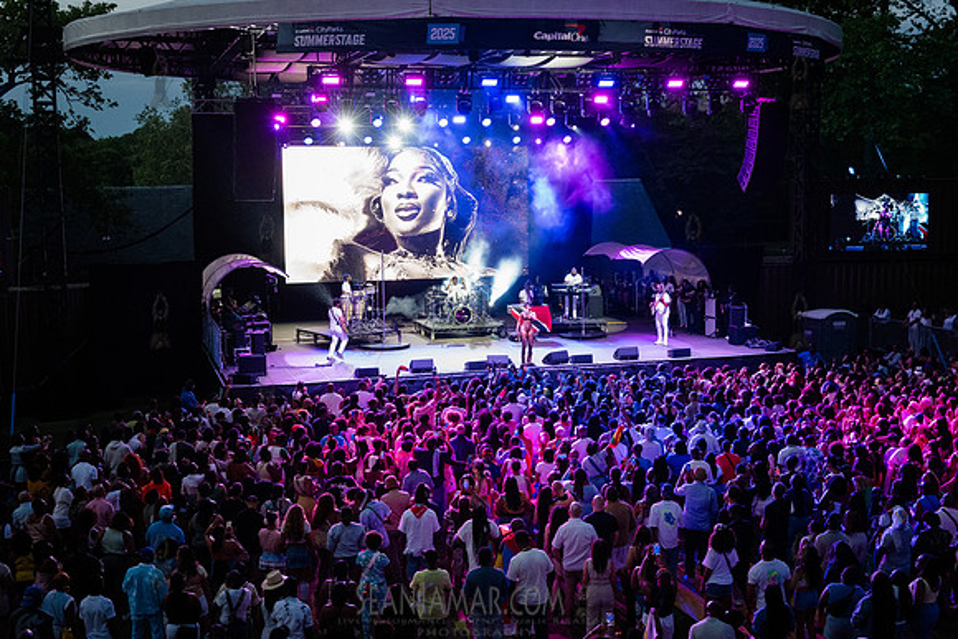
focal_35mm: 44
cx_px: 479
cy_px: 320
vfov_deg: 30.6
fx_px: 1166
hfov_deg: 44.7
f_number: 4.5
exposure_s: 1/250
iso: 6400
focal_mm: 42
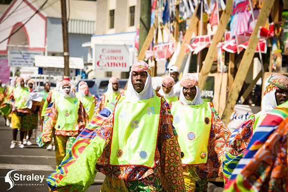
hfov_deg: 14.7
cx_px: 144
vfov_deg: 9.8
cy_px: 96
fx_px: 1119
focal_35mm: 140
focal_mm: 140
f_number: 8
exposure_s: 1/200
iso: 100
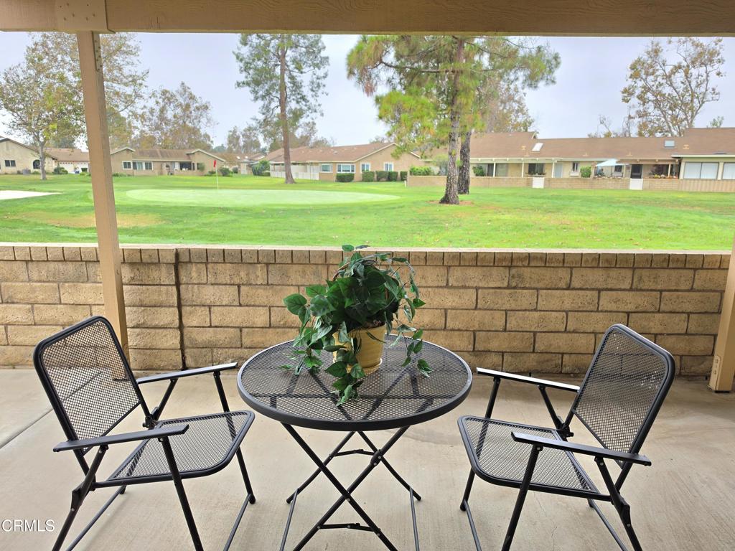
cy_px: 276
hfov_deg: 73.9
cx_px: 368
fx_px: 488
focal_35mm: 23
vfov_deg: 58.9
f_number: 1.4
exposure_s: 1/370
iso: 25
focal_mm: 6.5
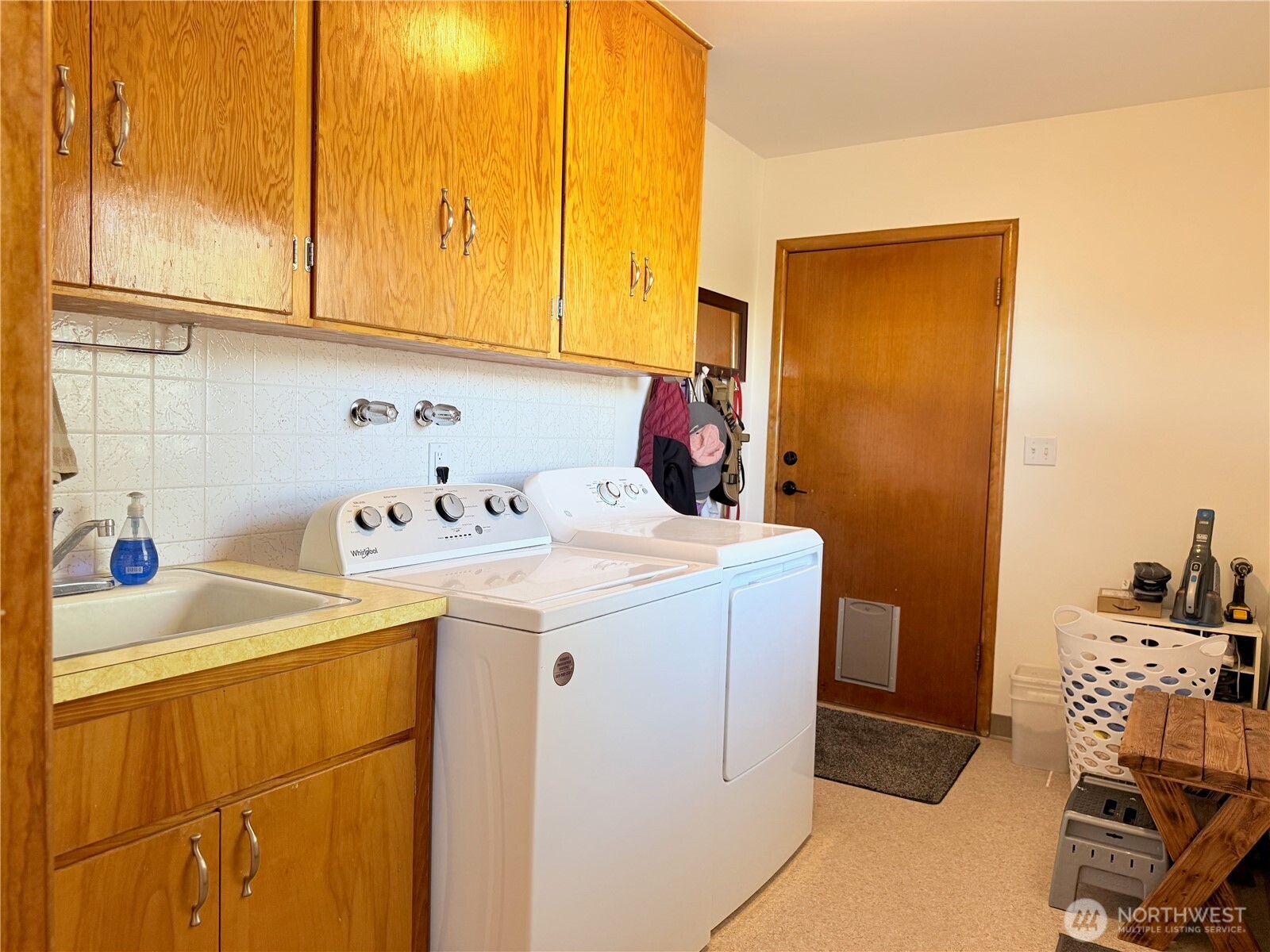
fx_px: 881
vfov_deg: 56.8
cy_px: 476
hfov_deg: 71.6
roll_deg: -1.7
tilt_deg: -3.3
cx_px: 635
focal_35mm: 24
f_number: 1.78
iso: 160
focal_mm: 6.76
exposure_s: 1/120
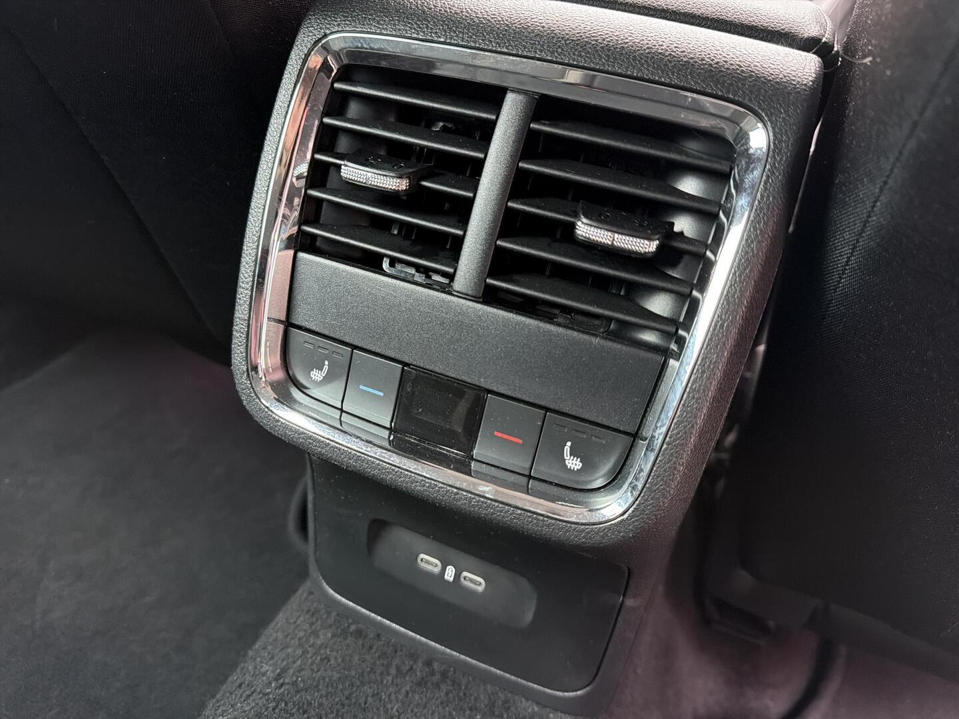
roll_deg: -4.5
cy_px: 360
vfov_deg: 56.8
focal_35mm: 24
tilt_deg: -36.5
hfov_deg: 71.6
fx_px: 665
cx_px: 480
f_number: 1.78
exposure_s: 1/40
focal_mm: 6.76
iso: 800
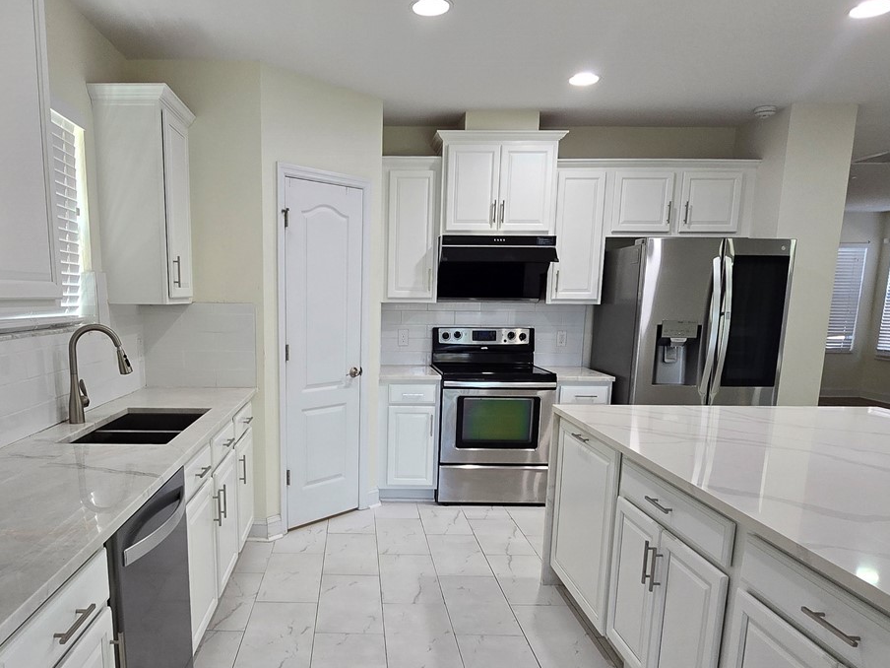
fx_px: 591
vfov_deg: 58.4
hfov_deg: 72.6
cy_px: 400
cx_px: 331
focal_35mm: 23
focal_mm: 2.2
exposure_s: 1/60
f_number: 2.2
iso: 100
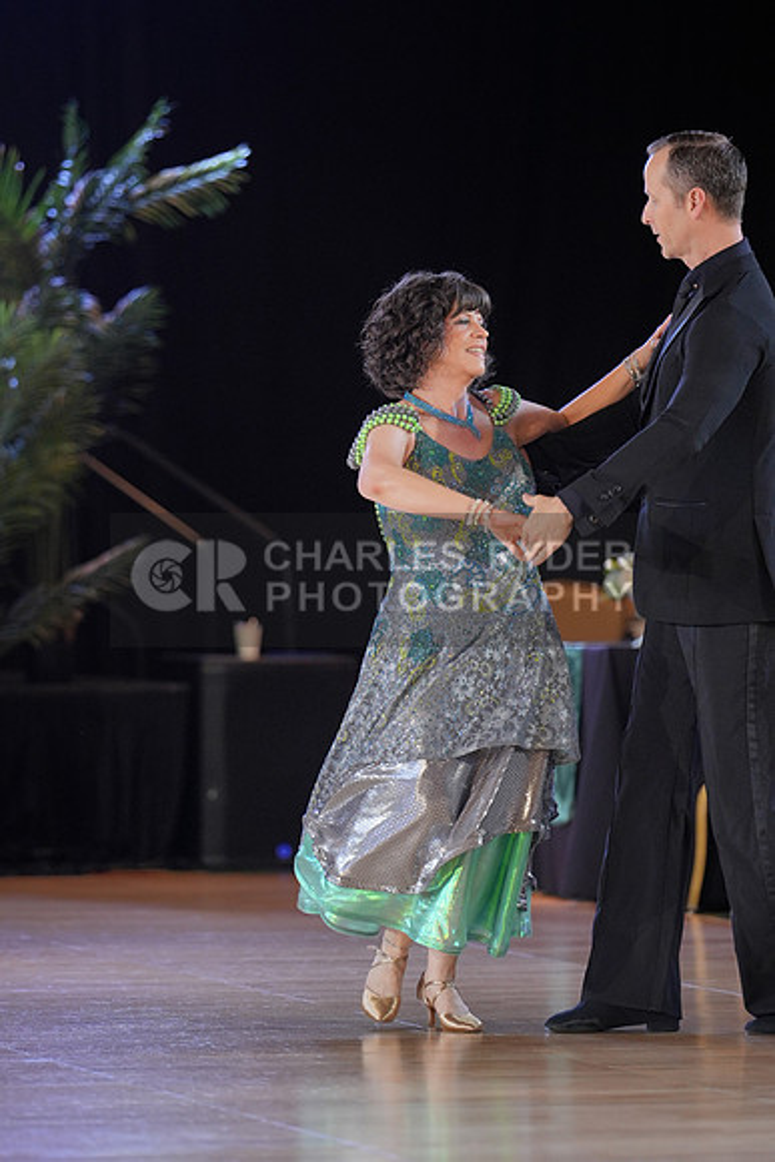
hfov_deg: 7.0
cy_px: 581
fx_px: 6325
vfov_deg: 10.5
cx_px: 388
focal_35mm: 196
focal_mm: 131
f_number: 2
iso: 800
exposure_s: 1/500
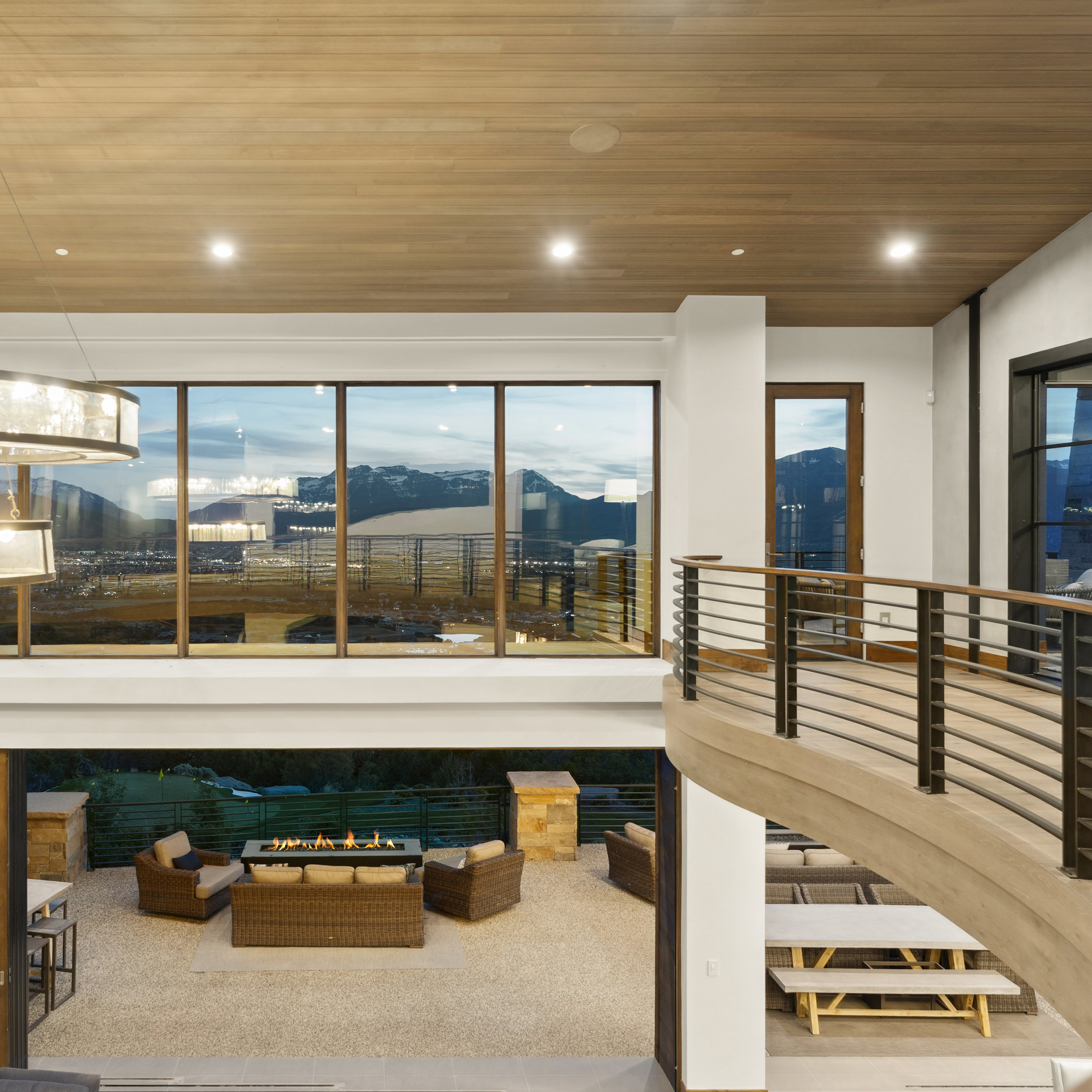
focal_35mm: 26
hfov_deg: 61.2
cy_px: 546
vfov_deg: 61.6
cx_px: 451
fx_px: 916
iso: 500
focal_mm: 19.5
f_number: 5.6
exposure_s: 1/8
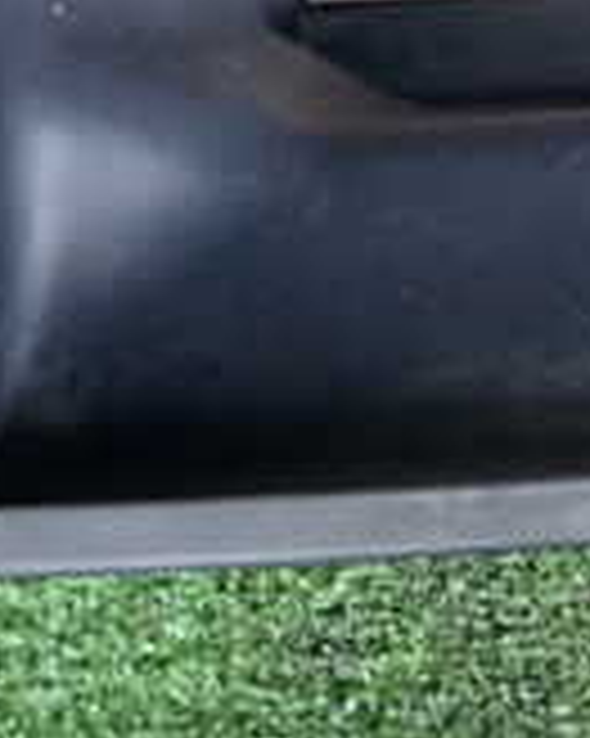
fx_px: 2338
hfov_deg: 13.1
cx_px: 1031
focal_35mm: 107
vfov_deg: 17.0
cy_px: -184
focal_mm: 5.4
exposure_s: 1/30
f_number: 2.3
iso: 400
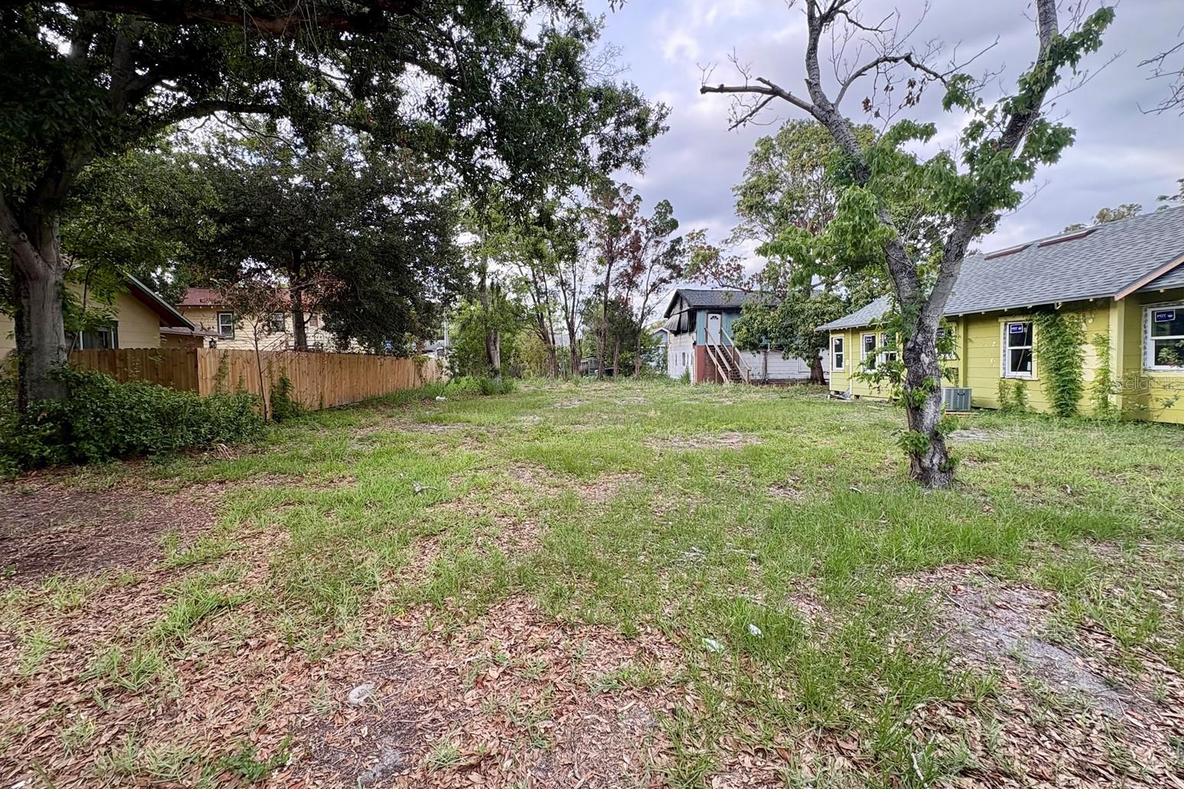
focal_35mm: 15
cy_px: 383
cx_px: 575
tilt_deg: -1.1
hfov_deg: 100.4
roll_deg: +1.1
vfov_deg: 77.3
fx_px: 493
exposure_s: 1/306
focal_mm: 2.22
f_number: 2.2
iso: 64
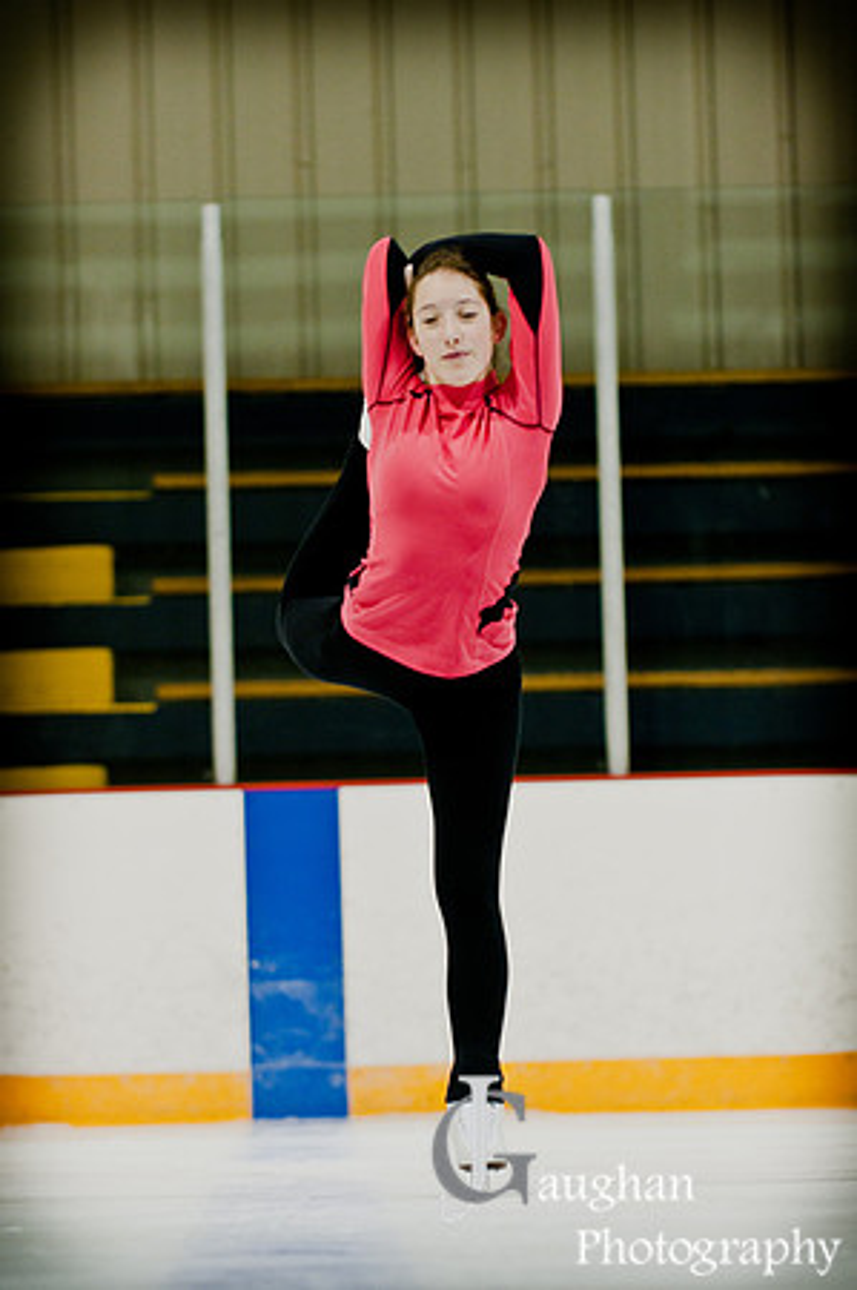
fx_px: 7784
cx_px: 428
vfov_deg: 9.5
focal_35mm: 218
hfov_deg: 6.3
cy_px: 645
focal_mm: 145
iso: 800
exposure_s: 1/100
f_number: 2.8
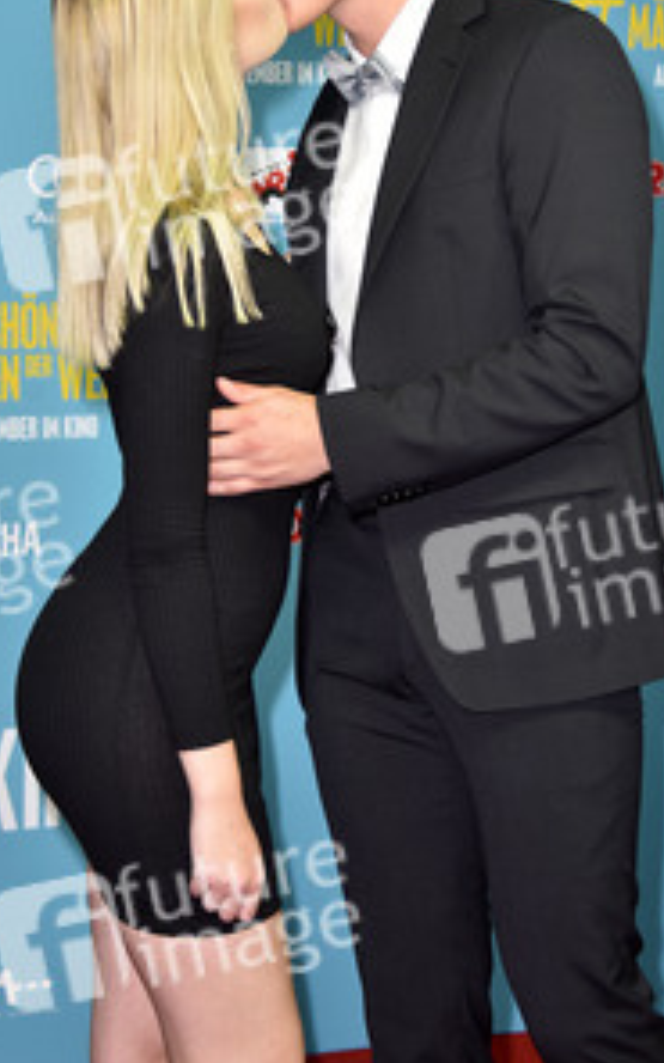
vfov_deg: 16.8
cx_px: 280
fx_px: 3590
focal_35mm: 124
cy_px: 388
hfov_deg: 10.6
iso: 640
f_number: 5.6
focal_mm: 90
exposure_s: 1/160
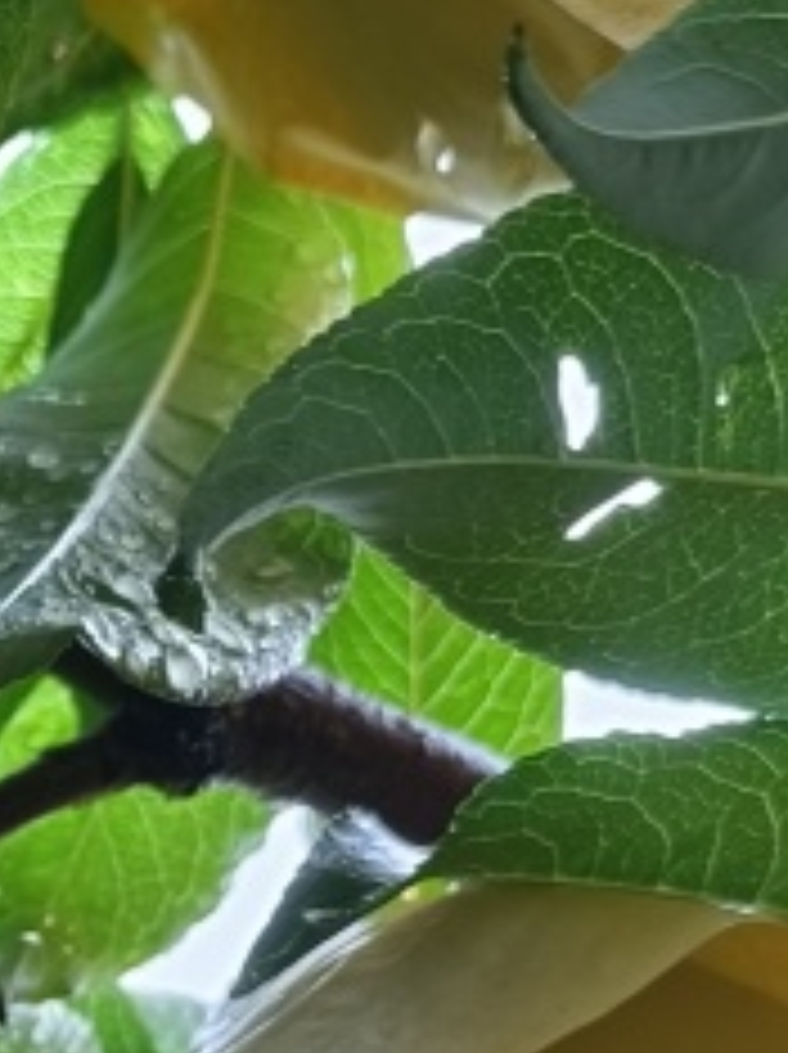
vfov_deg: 17.9
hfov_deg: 13.8
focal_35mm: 105
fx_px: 3193
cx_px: -32
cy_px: 1240
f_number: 1.75
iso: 367
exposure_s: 1/52.3
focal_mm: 5.5
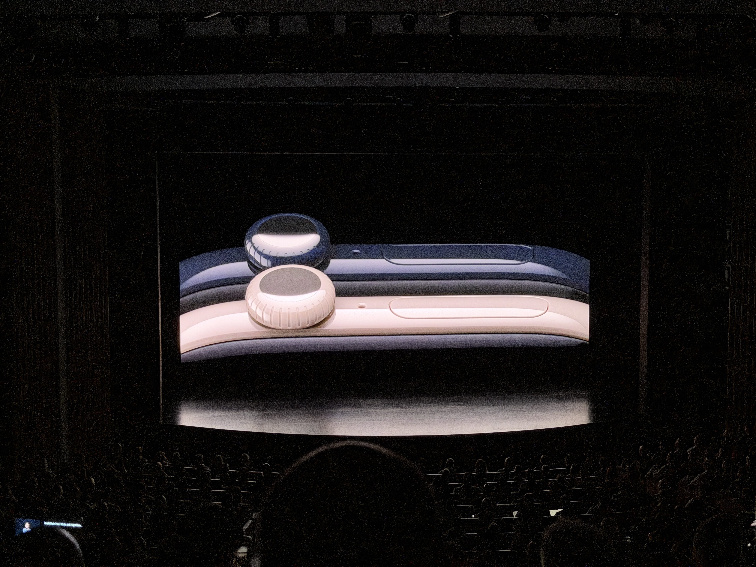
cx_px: 378
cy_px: 284
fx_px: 1048
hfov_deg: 39.7
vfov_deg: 30.3
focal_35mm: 48
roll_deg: -0.1
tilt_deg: -4.6
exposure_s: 1/40
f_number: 1.78
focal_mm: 6.76
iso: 320
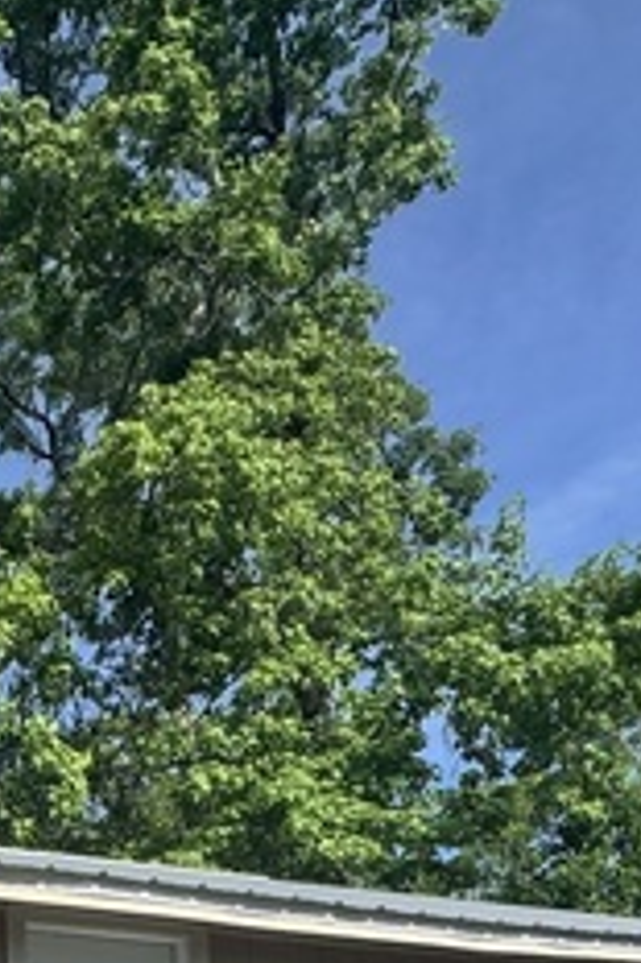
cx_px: -261
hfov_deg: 23.0
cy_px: 1186
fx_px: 1337
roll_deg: +0.9
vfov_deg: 32.1
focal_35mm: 50
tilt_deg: +3.5
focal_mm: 2.22
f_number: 2.2
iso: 50
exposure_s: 1/2874
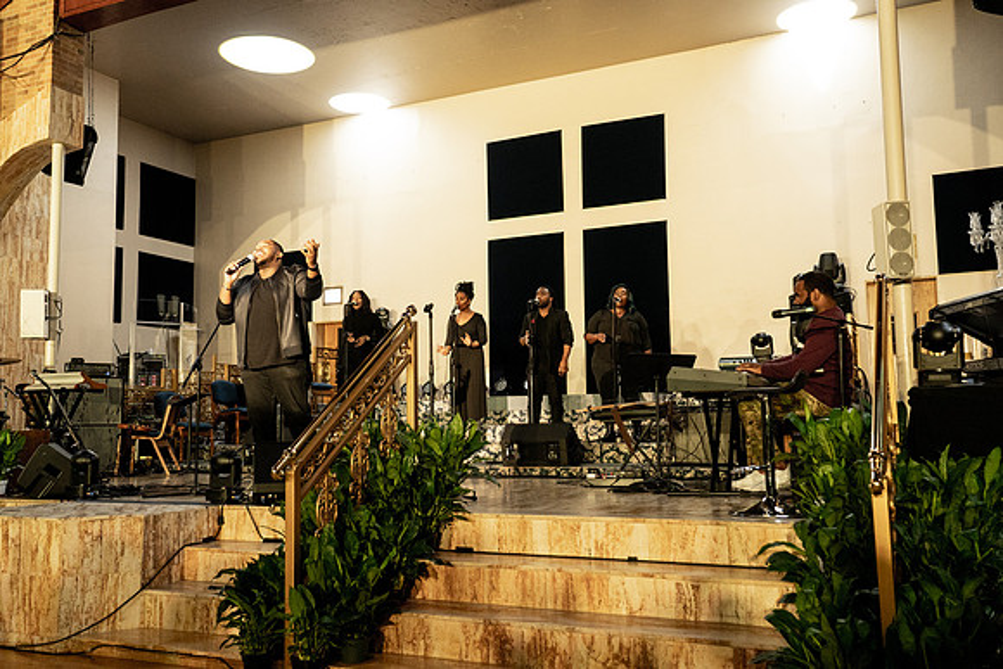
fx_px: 864
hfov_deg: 60.3
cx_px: 502
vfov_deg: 42.3
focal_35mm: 31
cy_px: 334
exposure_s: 1/125
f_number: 4
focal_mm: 31
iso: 6400
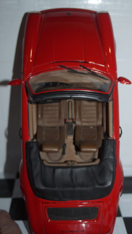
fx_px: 299
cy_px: 116
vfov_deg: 42.9
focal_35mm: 48
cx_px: 79
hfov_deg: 24.9
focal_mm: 30
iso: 100
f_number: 4
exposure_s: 1/80
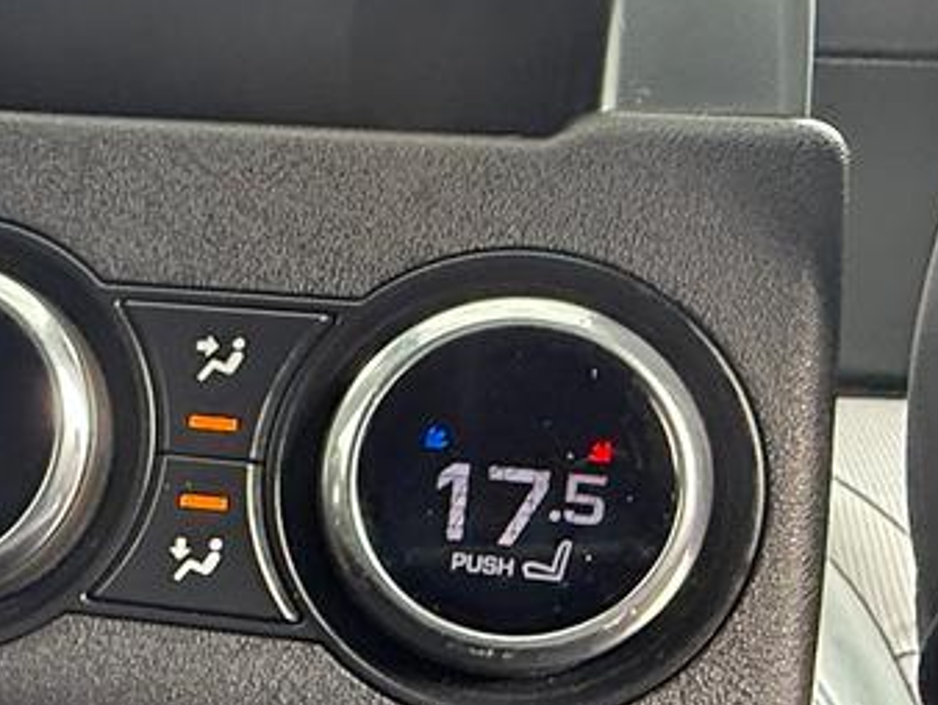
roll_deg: -1.3
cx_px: 42
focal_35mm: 53
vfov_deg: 27.1
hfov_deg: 33.6
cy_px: 547
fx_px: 1437
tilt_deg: -15.5
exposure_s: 1/99
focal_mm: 2.22
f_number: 2.2
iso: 320
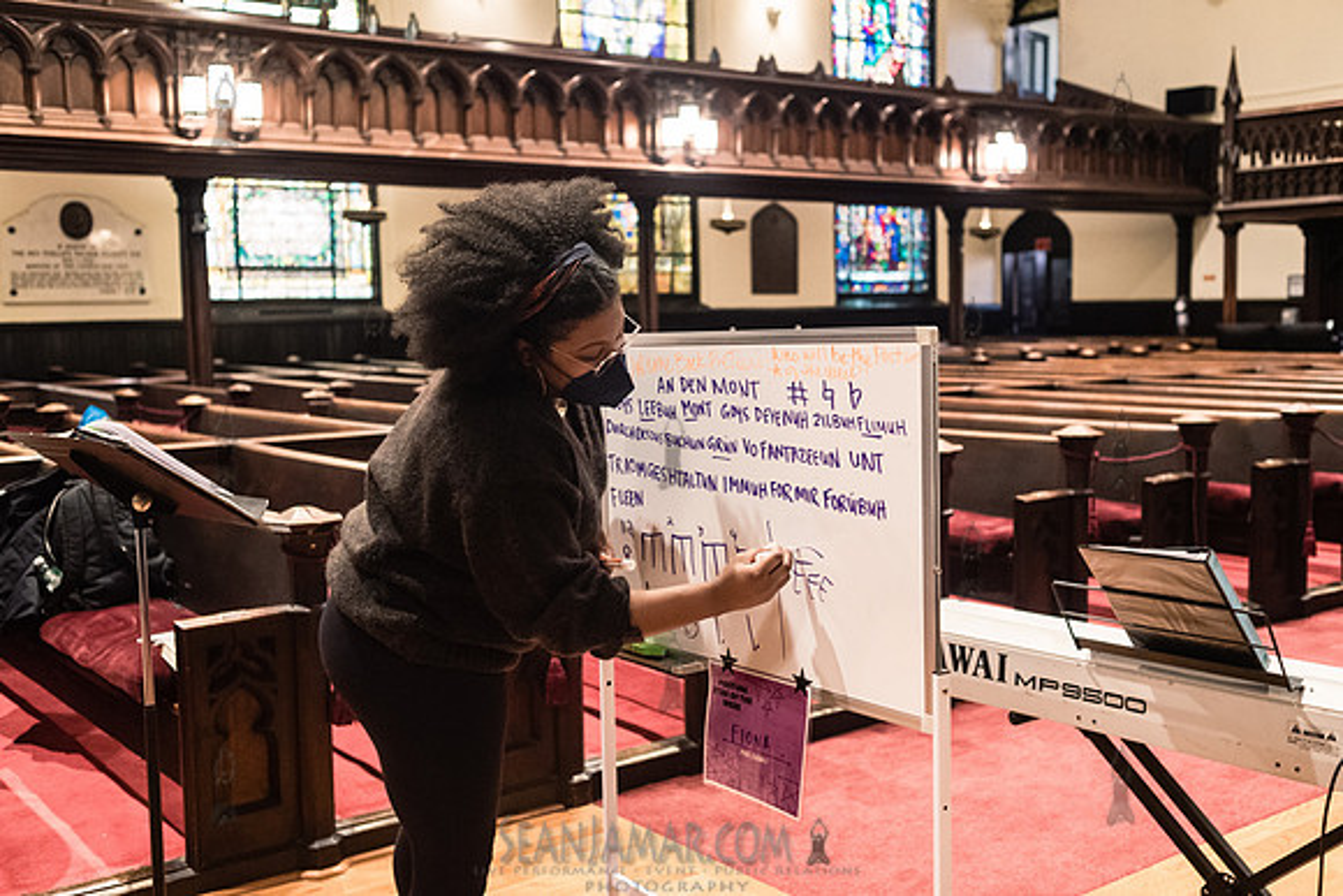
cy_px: 430
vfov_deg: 34.7
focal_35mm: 38
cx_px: 704
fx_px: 1435
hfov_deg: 50.1
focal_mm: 35
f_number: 3.5
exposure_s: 1/125
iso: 4000
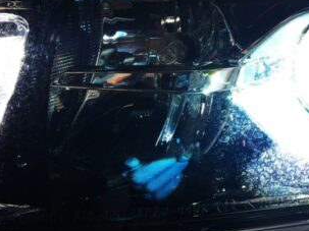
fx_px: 598
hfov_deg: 28.8
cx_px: 109
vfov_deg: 21.8
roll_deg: +0.4
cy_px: 160
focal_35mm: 67
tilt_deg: -19.0
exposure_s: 1/120
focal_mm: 4.15
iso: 32
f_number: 2.2
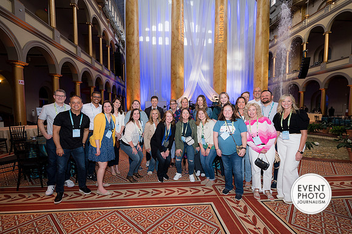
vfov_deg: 73.2
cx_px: 176
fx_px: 158
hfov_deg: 96.3
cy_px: 117
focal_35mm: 16
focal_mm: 15.5
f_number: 5
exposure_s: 1/100
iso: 800
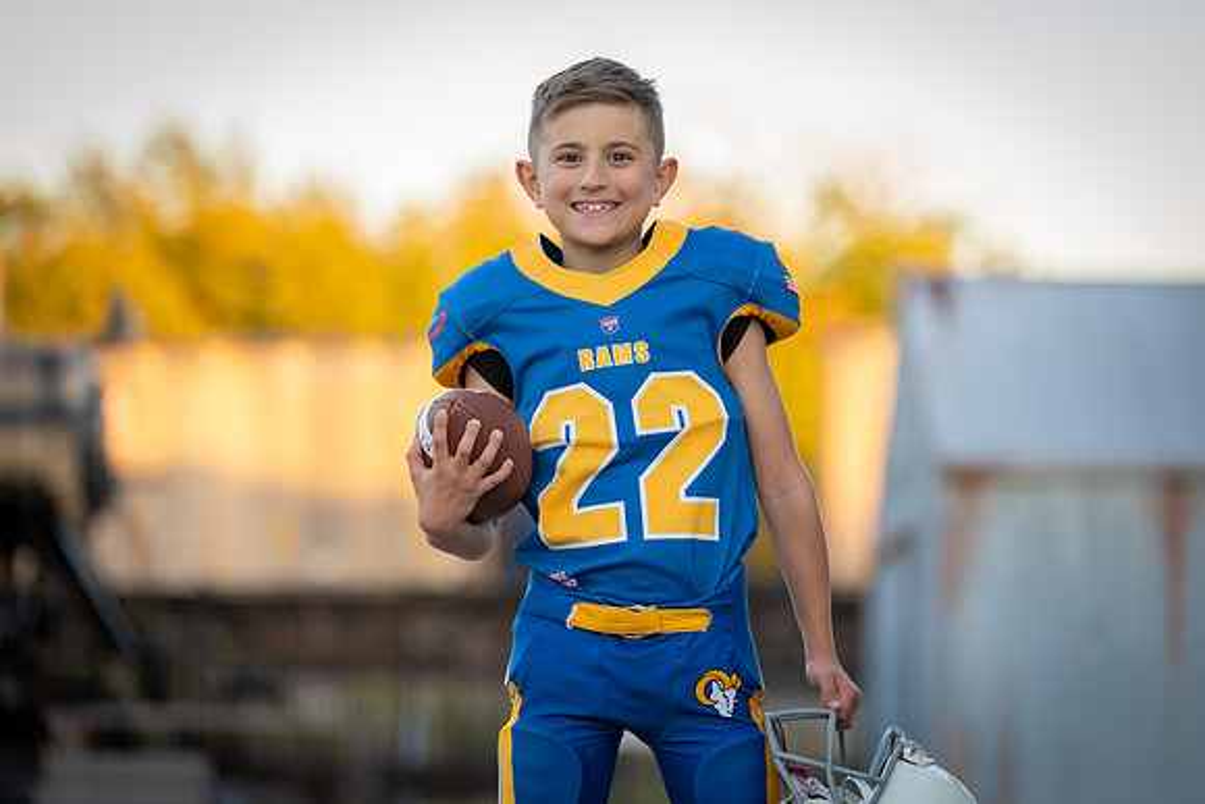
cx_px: 602
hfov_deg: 13.6
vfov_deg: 9.1
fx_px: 5067
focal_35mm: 151
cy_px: 402
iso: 320
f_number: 2.8
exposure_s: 1/320
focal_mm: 146
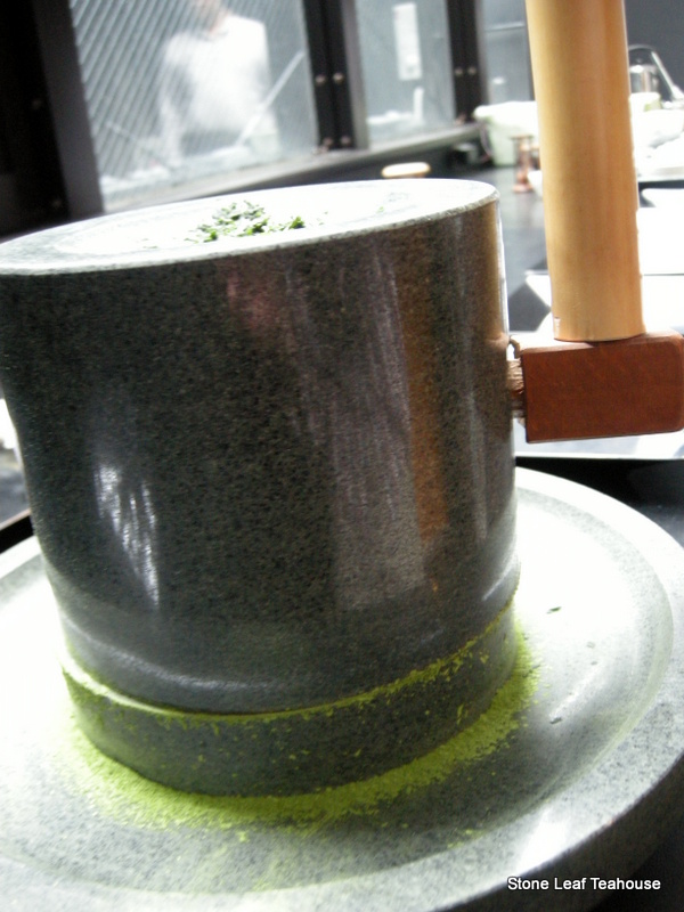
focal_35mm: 35
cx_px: 342
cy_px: 456
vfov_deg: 52.6
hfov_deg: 40.7
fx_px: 922
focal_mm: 7.5
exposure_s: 1/8
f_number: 2.7
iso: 413
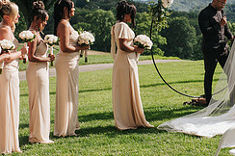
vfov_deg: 14.5
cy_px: 61
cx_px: 202
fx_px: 613
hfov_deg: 21.3
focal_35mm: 94
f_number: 2.8
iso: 250
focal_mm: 35
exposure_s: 1/8000
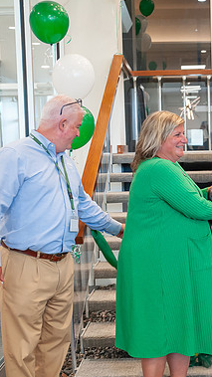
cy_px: 198
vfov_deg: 31.4
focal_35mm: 67
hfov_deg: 17.6
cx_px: 207
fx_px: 670
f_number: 3.2
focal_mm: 38
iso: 1250
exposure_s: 1/160
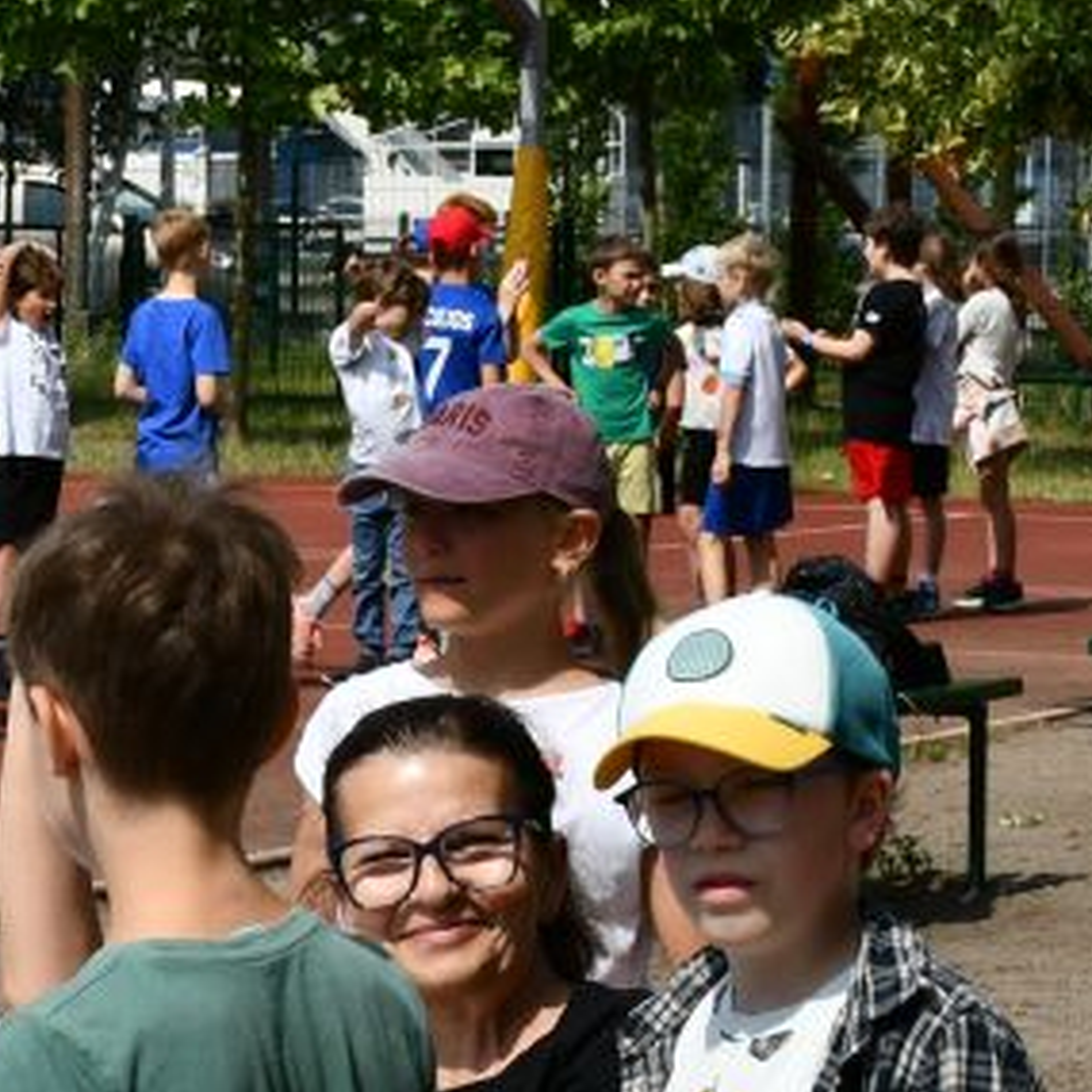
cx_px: 230
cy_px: 575
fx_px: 7281
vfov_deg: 8.6
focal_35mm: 204
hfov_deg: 8.6
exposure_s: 1/320
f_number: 9
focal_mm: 38
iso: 100
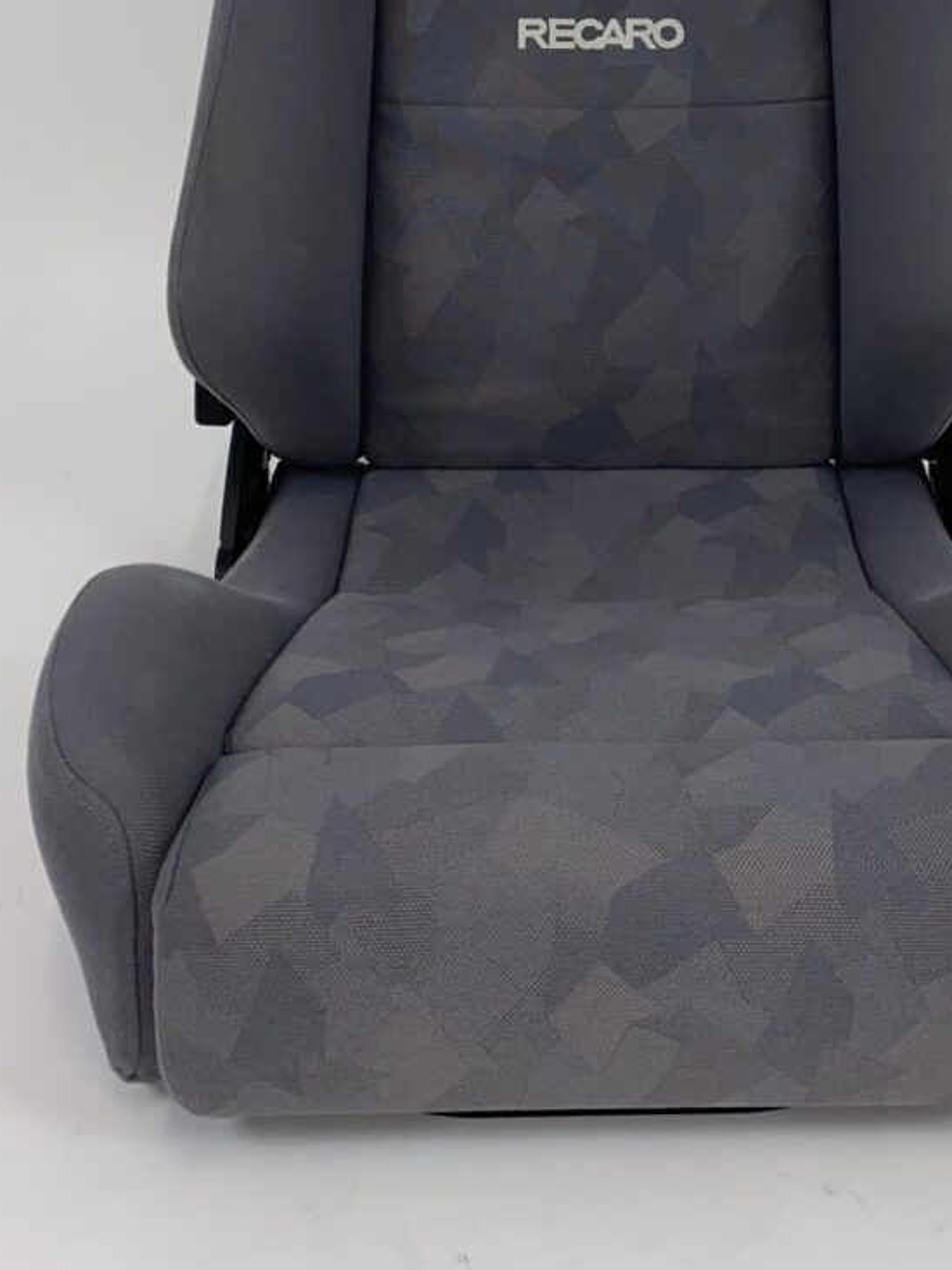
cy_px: 93
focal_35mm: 52
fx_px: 1908
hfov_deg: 27.9
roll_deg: +0.5
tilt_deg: -16.2
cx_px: 608
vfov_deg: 34.5
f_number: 1.8
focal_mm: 4.25
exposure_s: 1/100
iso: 40
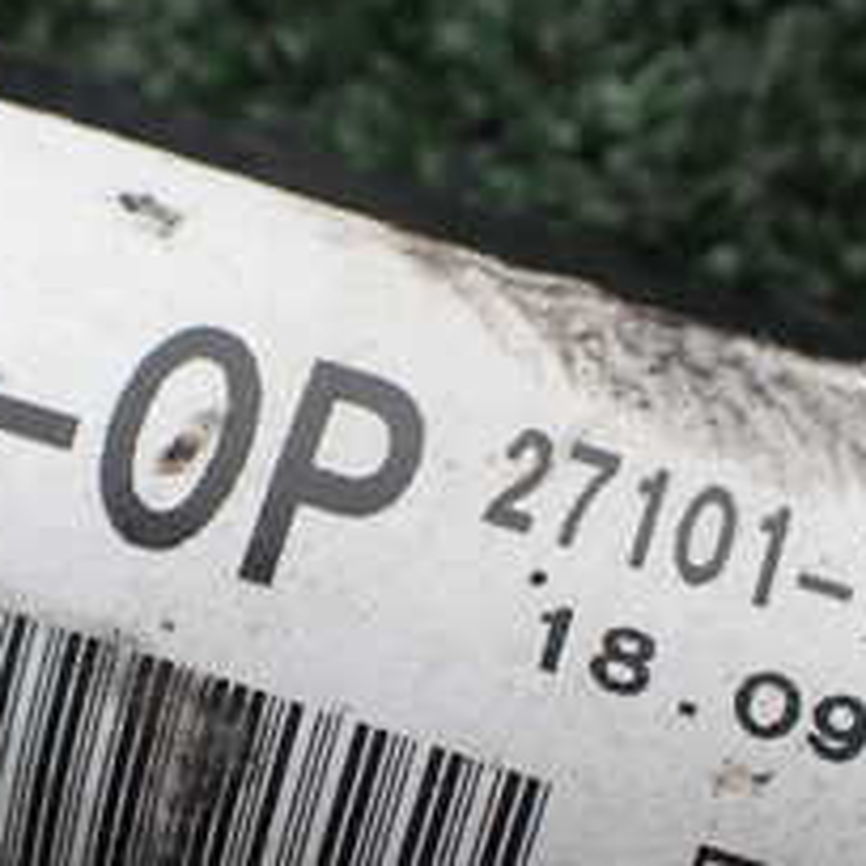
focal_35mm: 78
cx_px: 327
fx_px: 2208
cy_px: 666
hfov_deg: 22.1
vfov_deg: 22.0
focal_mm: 5.4
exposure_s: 1/160
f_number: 3.2
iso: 100
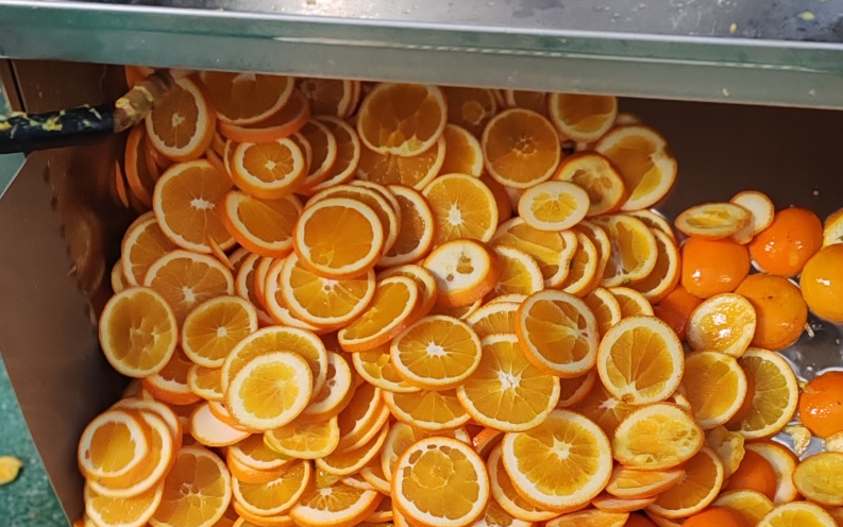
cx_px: 423
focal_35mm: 77
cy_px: 526
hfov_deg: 26.8
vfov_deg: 16.6
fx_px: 1769
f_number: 2.4
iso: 1600
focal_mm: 6.12
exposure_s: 1/100
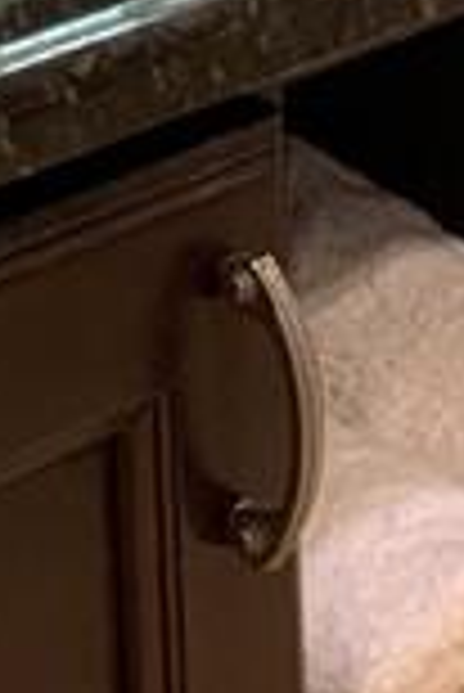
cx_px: -387
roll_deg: +2.2
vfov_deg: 10.2
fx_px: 3472
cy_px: -864
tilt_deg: -4.7
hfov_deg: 7.4
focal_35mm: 180
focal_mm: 4.25
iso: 200
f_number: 1.8
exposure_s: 1/60
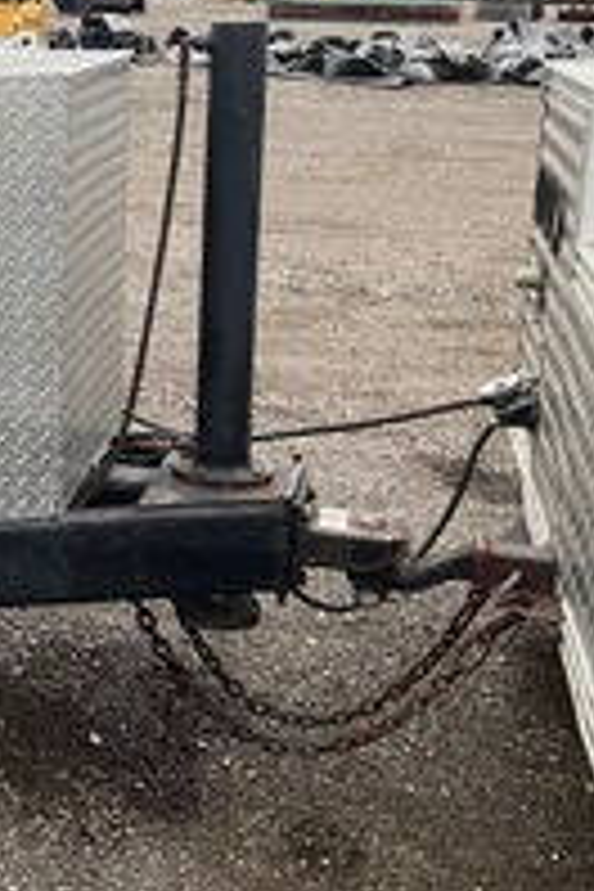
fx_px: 1510
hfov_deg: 20.0
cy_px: 315
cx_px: -220
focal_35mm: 61
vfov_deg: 32.7
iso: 25
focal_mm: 3
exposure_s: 1/898
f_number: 1.8
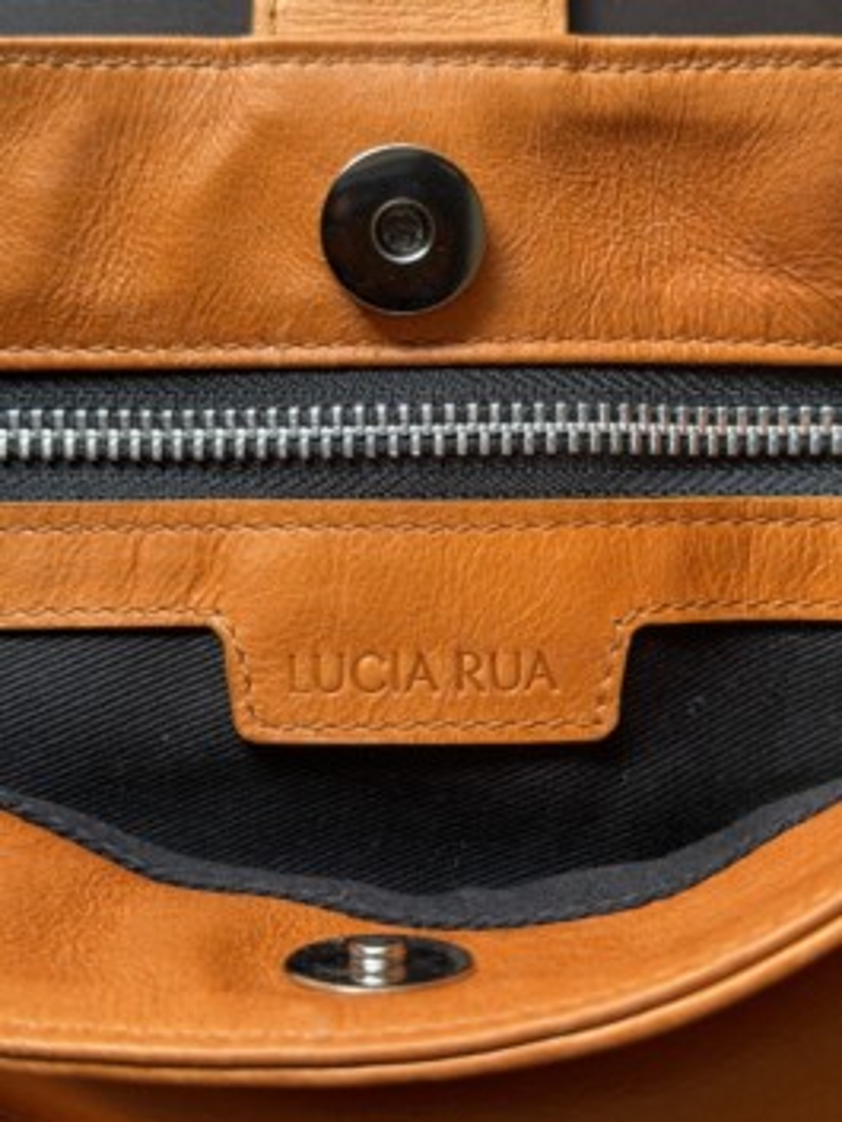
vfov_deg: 39.6
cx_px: 421
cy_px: 561
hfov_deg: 30.3
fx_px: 1556
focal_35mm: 48
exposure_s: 1/91
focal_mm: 6.76
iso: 100
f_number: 1.78
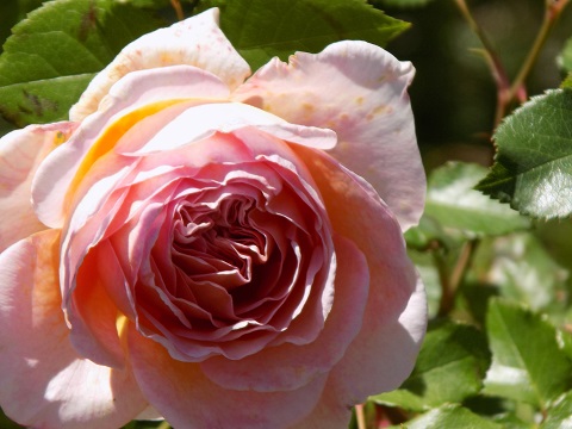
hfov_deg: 3.7
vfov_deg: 2.8
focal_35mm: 537
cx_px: 286
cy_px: 214
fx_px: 8873
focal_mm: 95.4
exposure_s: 1/320
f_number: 5.9
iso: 80
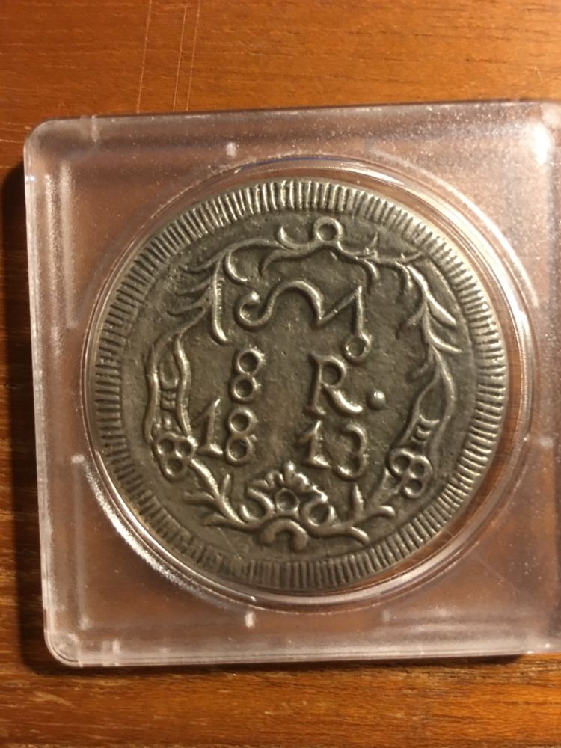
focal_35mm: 29
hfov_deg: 48.2
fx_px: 627
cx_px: 280
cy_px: 374
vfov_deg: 61.7
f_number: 2.2
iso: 80
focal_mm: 4.15
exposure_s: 1/10
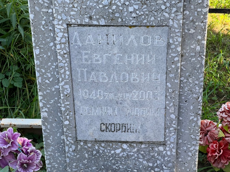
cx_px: 115
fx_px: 512
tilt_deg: -28.4
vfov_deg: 19.1
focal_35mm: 77
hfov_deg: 25.3
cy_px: 86
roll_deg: -0.3
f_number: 2.8
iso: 50
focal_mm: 9
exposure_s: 1/99
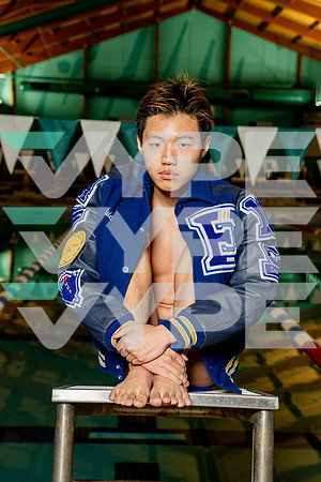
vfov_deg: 28.8
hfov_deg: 19.5
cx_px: 160
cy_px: 241
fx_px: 936
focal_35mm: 70
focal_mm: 70
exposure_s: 1/250
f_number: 6.3
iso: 1600
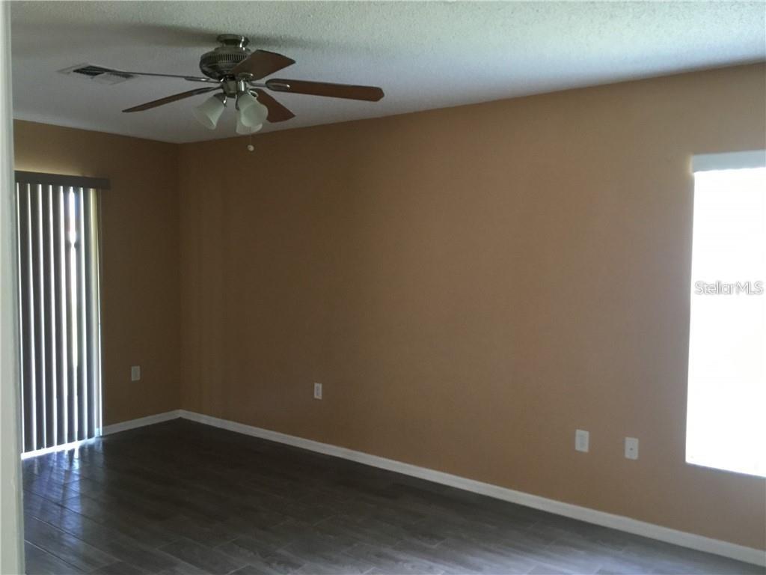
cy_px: 288
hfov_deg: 58.4
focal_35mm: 31
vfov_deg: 45.4
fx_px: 686
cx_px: 383
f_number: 2.4
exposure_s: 1/30
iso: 160
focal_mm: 3.3
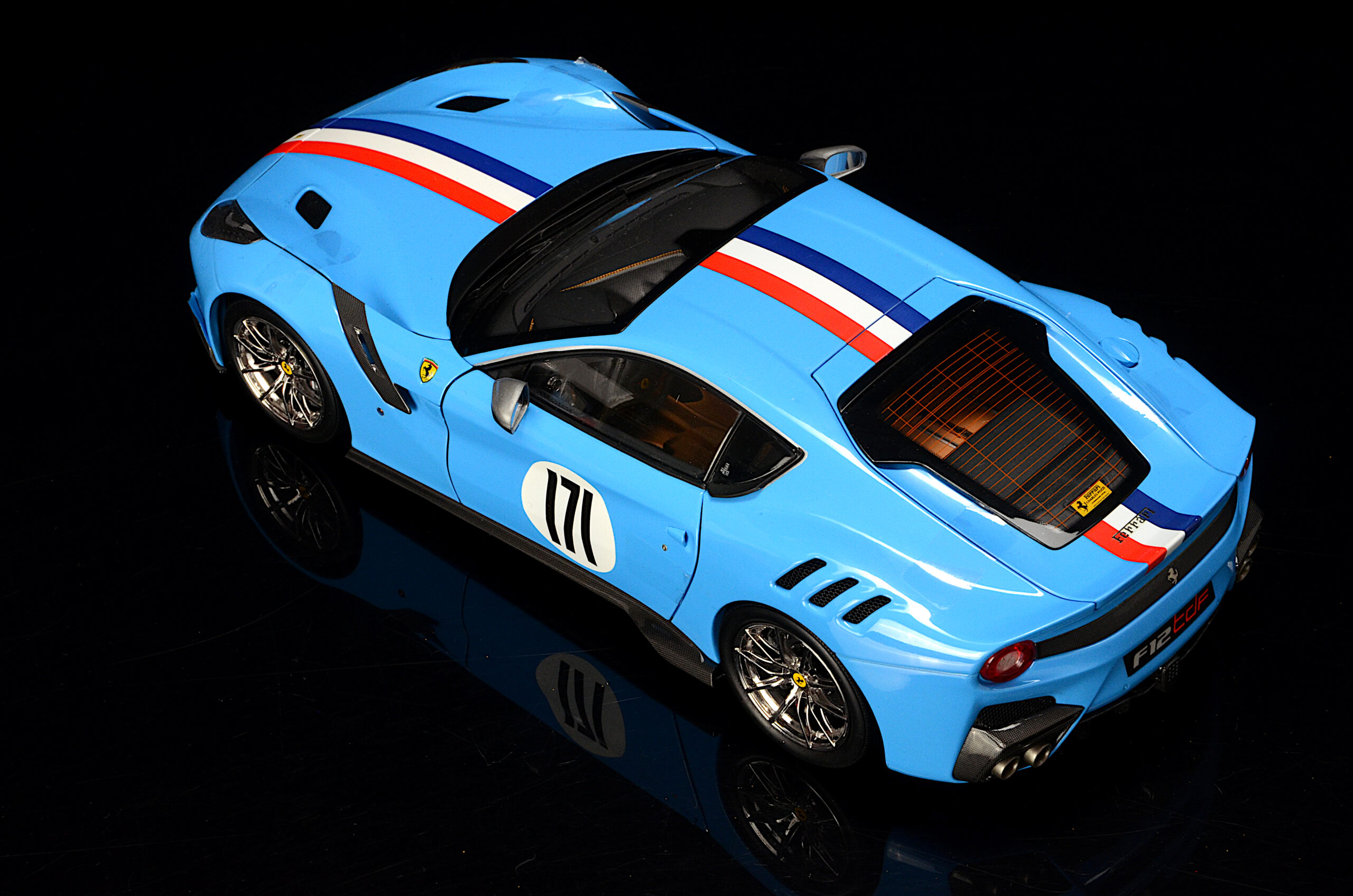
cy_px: 448
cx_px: 676
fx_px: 3488
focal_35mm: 93
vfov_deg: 14.6
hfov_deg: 22.0
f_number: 18
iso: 1000
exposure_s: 1/25
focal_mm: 62
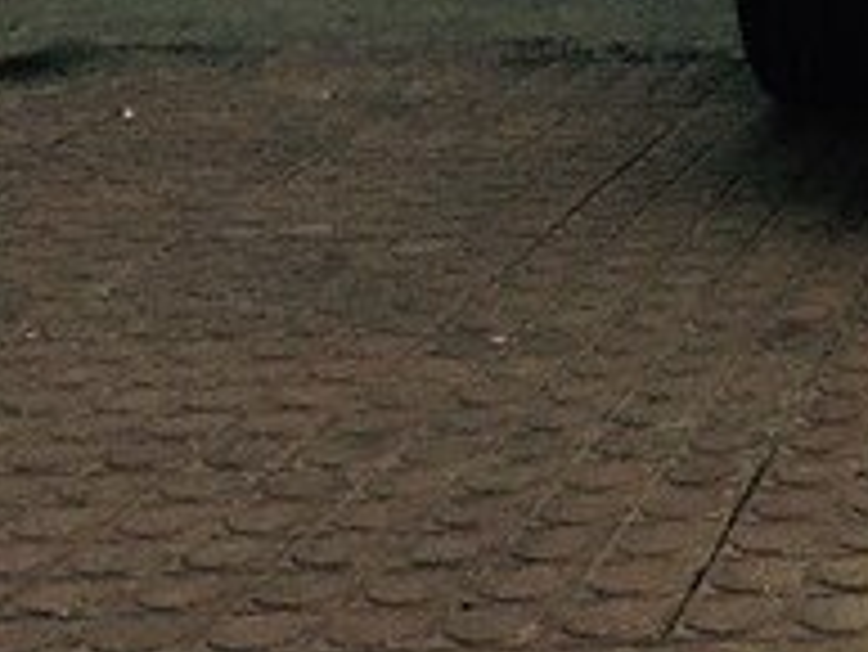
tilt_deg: -7.2
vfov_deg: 14.5
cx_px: 1408
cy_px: -115
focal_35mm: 99
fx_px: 2484
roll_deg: +0.7
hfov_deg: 17.3
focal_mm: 4.15
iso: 400
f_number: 2.2
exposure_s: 1/17
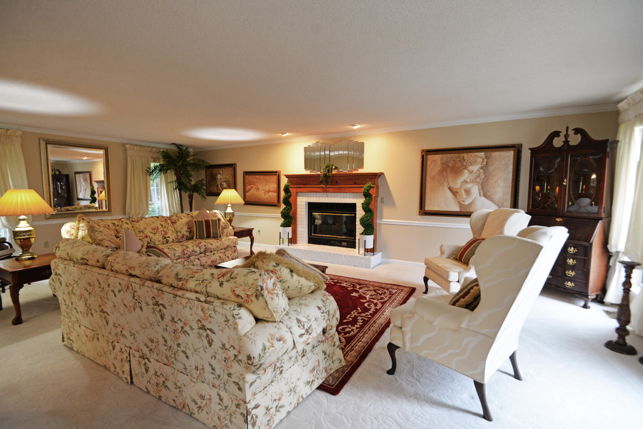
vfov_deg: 73.8
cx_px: 322
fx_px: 286
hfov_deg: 96.7
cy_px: 214
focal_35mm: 16
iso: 800
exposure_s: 1/50
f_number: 4
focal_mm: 16
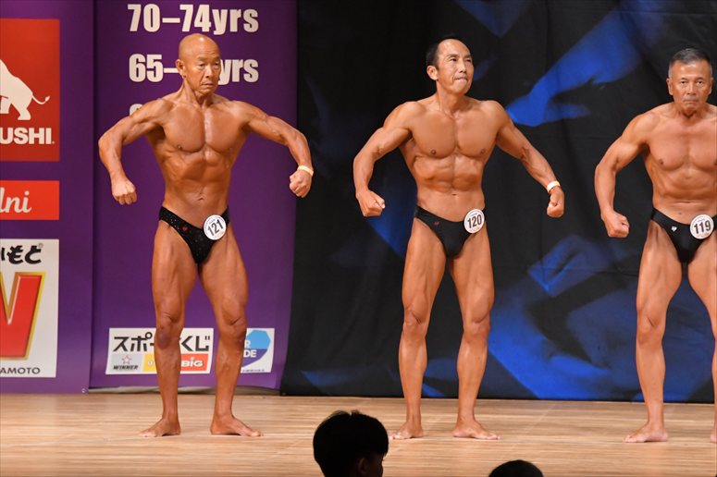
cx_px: 358
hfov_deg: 7.2
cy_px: 238
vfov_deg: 4.8
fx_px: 5674
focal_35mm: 285
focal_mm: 190
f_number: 5.6
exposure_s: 1/400
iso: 5600
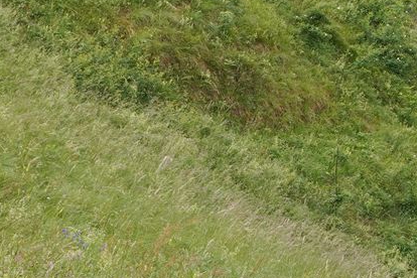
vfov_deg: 11.0
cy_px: -222
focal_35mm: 116
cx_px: 490
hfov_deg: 16.9
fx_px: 1344
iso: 400
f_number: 16
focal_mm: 24
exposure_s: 1/100
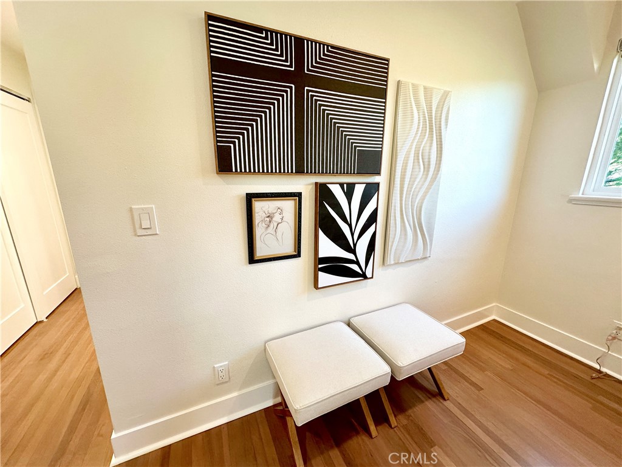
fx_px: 252
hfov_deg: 102.1
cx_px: 311
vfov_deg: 85.7
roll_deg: +0.1
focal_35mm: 14
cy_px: 234
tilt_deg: -13.9
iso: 160
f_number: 2.2
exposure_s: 1/120
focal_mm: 2.22
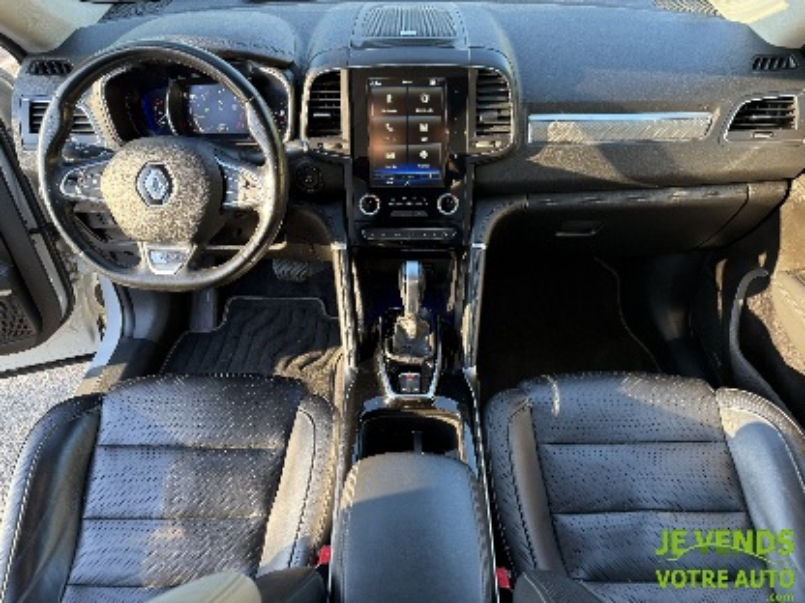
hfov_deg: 71.6
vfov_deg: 56.8
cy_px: 302
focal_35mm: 24
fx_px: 558
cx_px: 402
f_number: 1.78
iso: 200
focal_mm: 6.76
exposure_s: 1/121
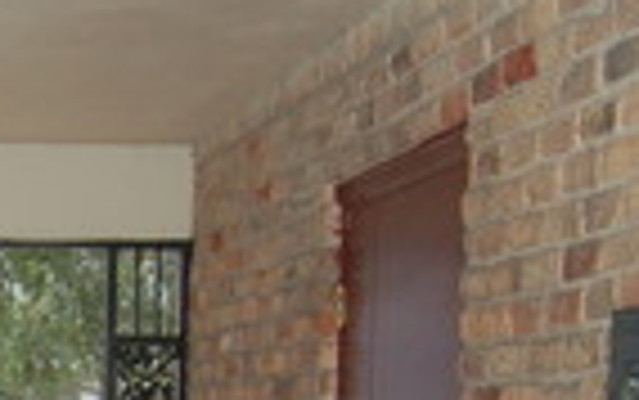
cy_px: 593
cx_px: -315
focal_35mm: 146
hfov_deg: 13.5
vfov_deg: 8.8
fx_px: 2545
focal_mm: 18
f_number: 3.5
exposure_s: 1/320
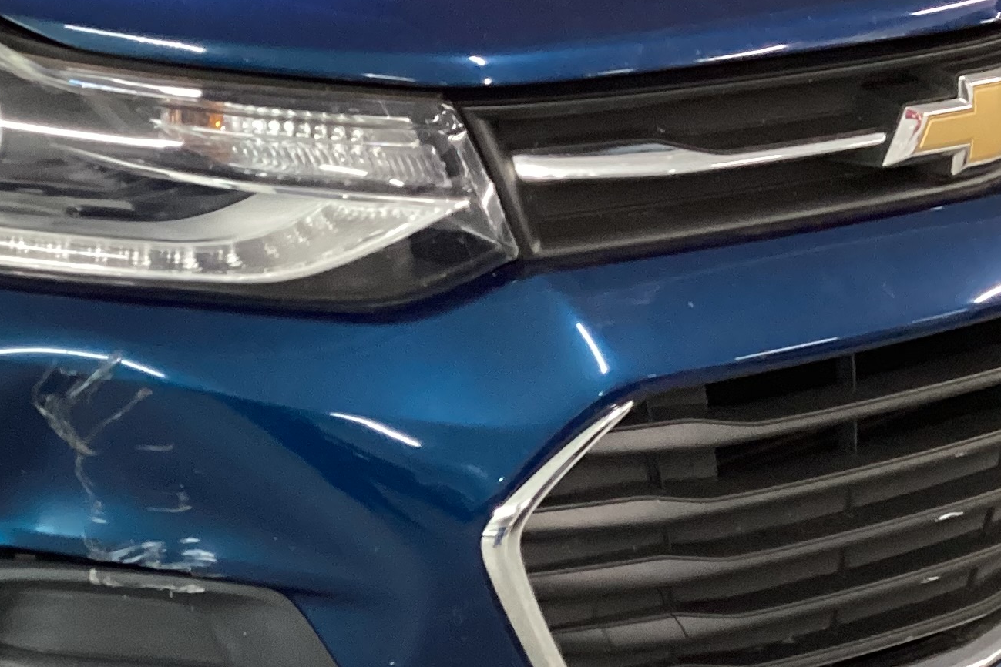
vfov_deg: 16.6
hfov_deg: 24.7
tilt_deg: -27.8
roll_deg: +0.8
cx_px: 227
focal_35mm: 81
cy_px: 600
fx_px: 2252
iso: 320
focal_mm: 3.3
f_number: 2.4
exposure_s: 1/40
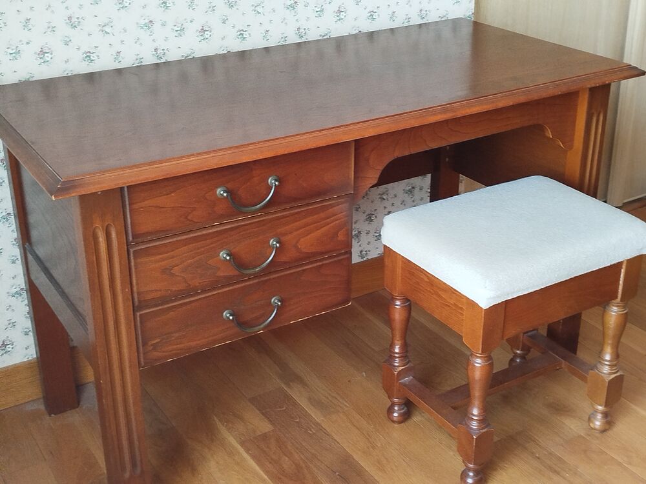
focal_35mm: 48
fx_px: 896
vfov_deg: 30.3
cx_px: 323
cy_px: 242
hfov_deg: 39.7
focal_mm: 5.31
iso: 500
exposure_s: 1/25
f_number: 1.7
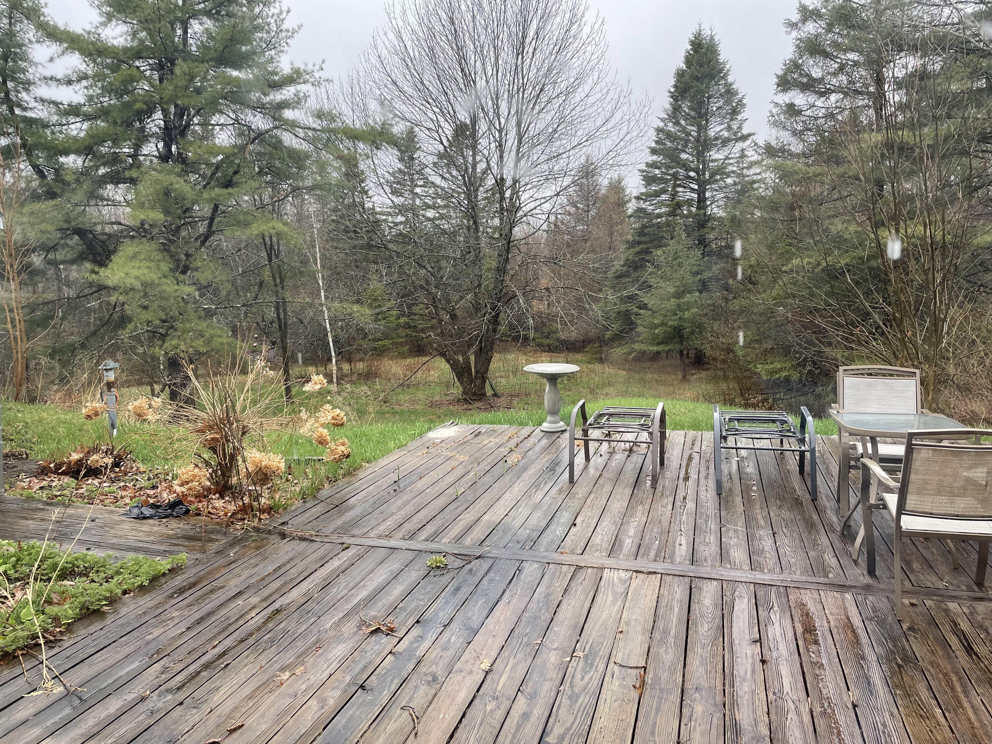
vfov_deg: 53.1
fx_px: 745
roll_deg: +1.1
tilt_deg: -6.8
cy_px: 372
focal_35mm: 26
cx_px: 496
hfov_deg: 67.3
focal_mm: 4.2
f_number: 1.6
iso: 32
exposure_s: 1/454
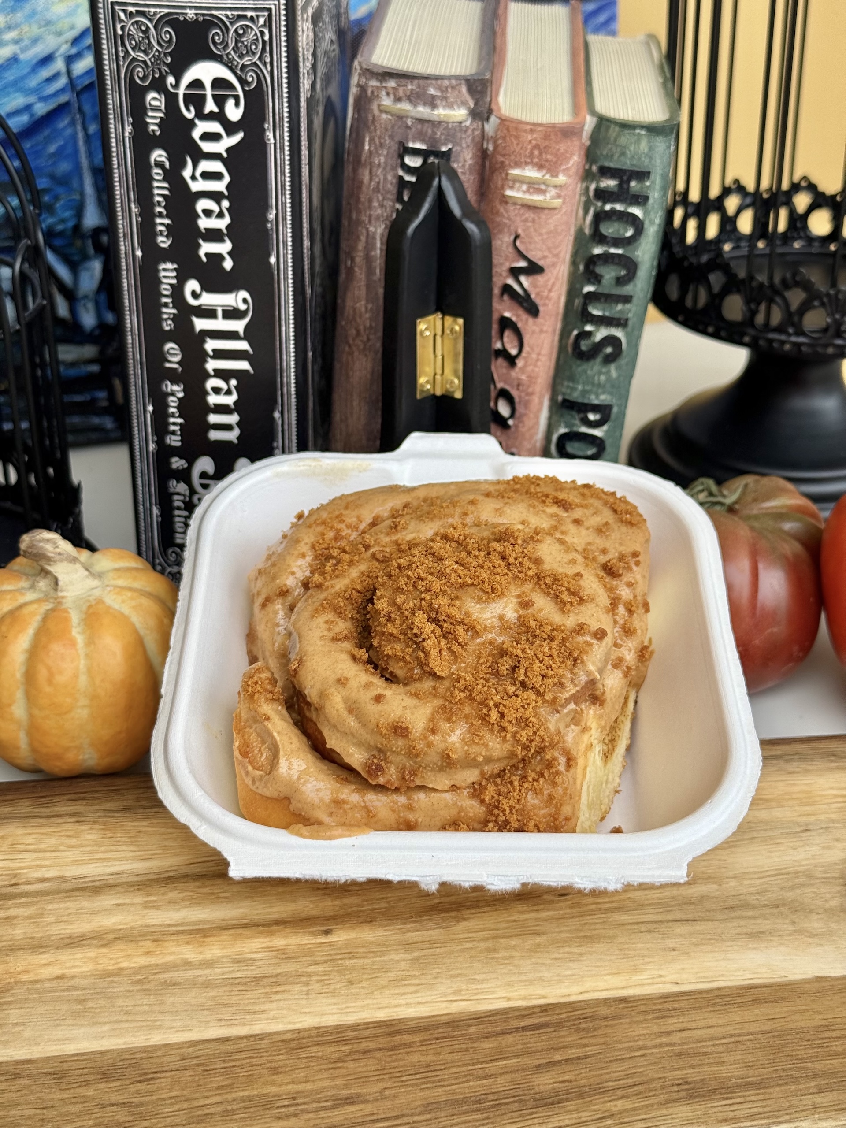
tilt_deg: -27.6
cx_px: 423
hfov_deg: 30.3
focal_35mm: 48
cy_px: 564
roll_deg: -2.2
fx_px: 1564
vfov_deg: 39.7
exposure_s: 1/1754
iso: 80
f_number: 1.78
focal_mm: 6.76
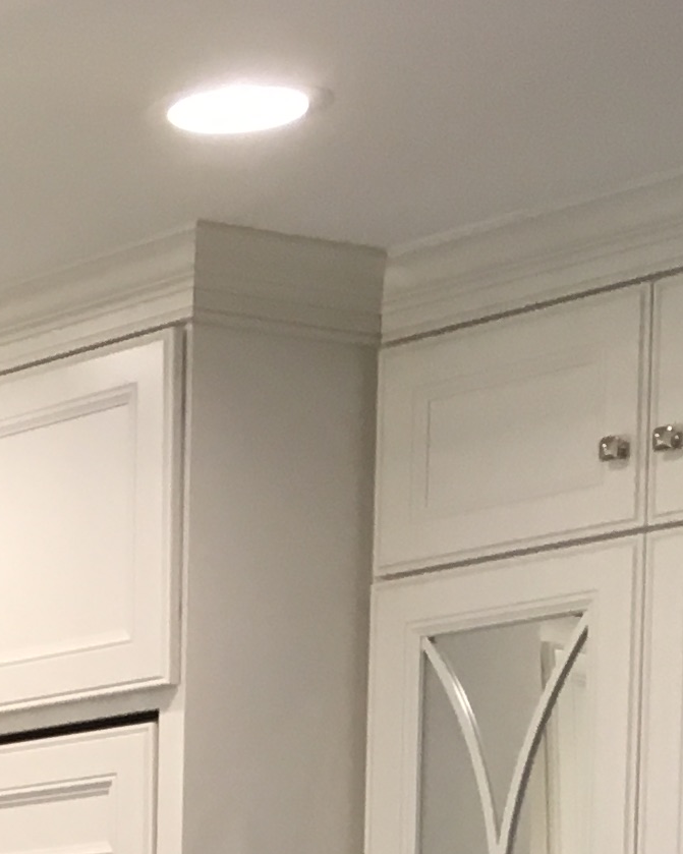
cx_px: -855
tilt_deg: -6.1
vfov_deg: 13.1
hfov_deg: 10.1
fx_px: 3437
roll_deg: +1.0
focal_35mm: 136
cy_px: 1441
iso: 64
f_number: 2.2
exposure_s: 1/30
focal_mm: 4.15
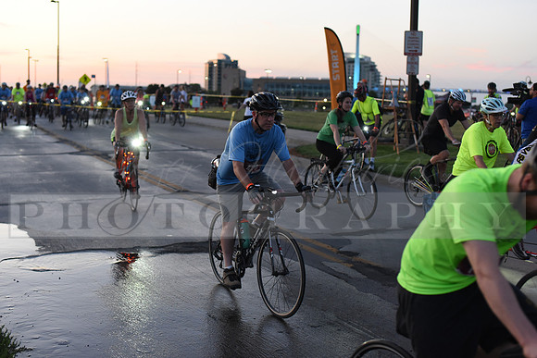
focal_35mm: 50
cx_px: 268
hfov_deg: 39.6
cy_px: 179
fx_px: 746
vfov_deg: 27.0
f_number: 2.8
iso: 2500
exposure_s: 1/400
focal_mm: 50
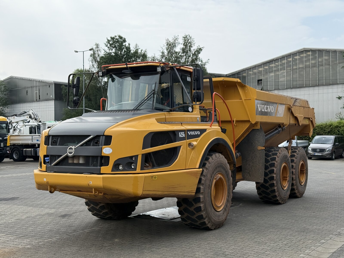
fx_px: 477
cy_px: 129
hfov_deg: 39.7
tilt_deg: +1.4
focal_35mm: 48
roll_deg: +0.0
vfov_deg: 30.3
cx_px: 172
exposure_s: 1/3891
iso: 100
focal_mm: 6.76
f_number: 1.78
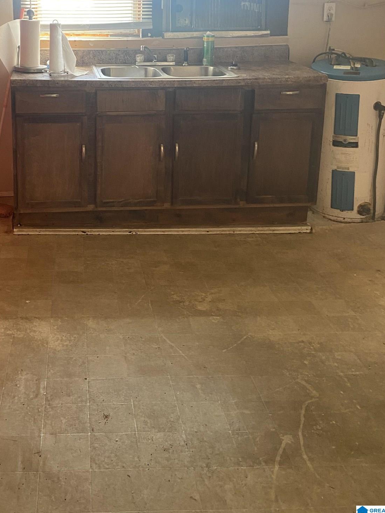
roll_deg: +0.4
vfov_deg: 44.0
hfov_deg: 34.4
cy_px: 117
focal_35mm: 41
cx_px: 95
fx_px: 608
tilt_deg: -7.9
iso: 125
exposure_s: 1/74
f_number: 1.8
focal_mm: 4.25
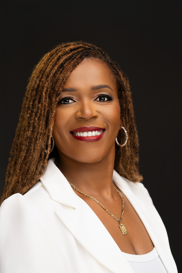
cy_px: 136
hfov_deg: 10.8
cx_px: 91
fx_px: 963
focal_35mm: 127
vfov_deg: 16.1
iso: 125
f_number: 6.3
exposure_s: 1/200
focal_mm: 127
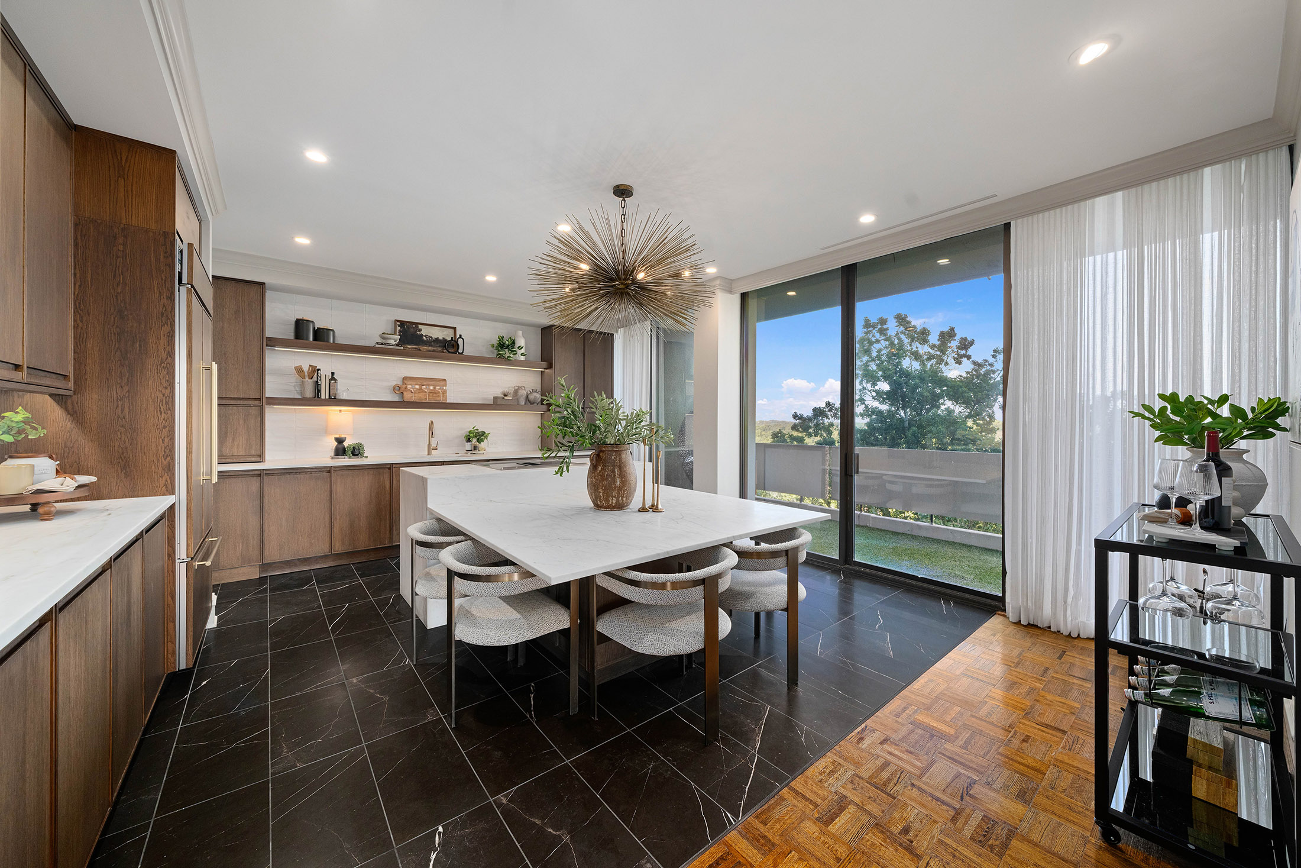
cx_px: 650
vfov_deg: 85.4
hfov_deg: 108.3
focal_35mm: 13
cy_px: 434
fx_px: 470
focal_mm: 13
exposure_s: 1/2
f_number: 8
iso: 800
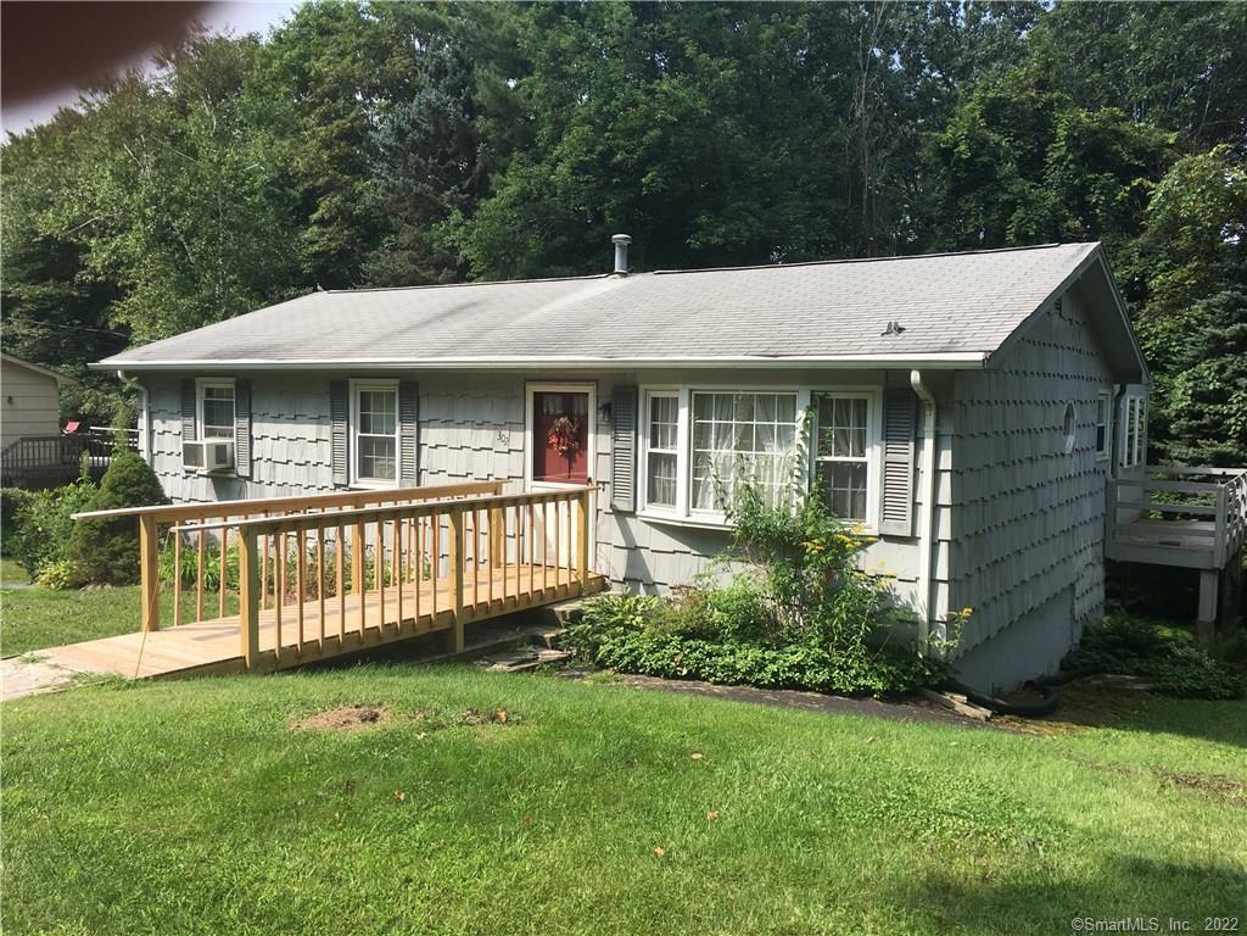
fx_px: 1045
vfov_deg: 48.2
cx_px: 624
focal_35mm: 29
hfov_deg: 61.7
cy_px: 468
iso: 25
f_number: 2.2
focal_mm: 4.15
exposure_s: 1/1131
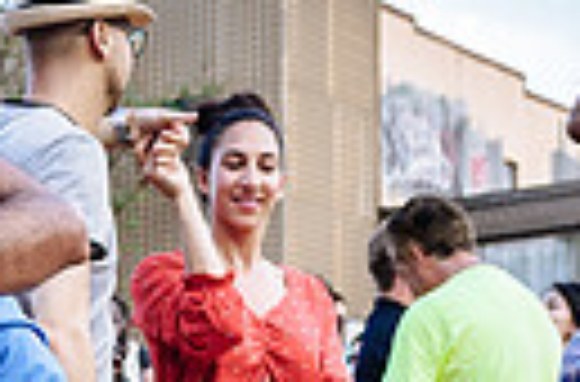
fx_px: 1846
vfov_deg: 11.3
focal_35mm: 115
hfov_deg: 17.6
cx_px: 54
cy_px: 600
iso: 100
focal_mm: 17
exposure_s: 1/400
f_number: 2.8
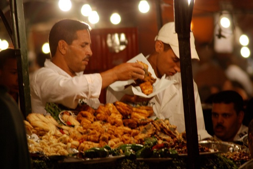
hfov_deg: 5.5
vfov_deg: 3.7
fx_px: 2638
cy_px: 84
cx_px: 126
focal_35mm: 375
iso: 400
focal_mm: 250
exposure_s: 1/60
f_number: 5.3
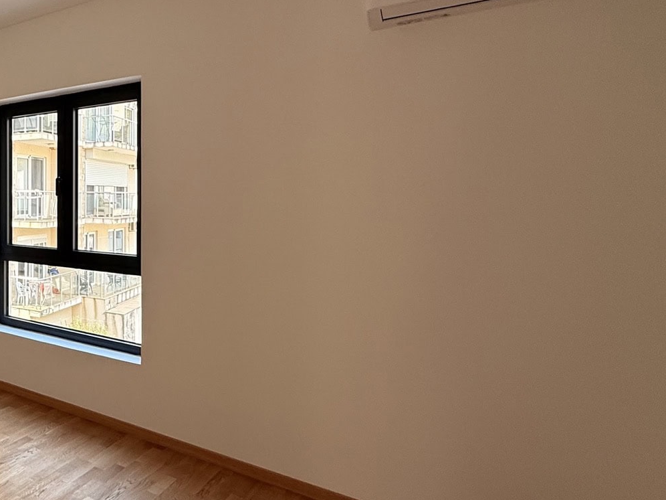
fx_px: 519
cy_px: 201
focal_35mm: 27
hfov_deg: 54.0
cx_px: 29
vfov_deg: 51.0
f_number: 2.2
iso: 64
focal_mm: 2.2
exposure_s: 1/118
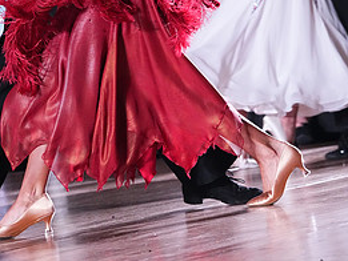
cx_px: 193
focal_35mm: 329
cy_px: -84
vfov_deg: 4.5
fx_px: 3309
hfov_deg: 6.0
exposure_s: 1/400
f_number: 5
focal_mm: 154
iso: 10000
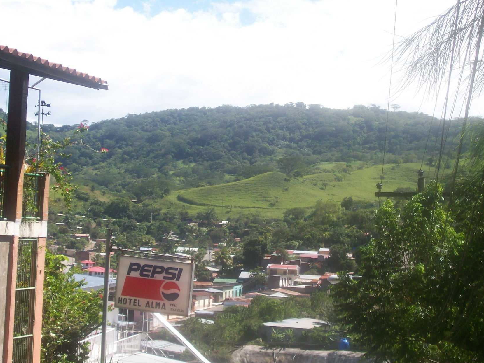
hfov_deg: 24.1
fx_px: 1132
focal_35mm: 81
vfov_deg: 18.2
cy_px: 187
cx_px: 263
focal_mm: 11.6
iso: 80
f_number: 3.8
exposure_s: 1/651
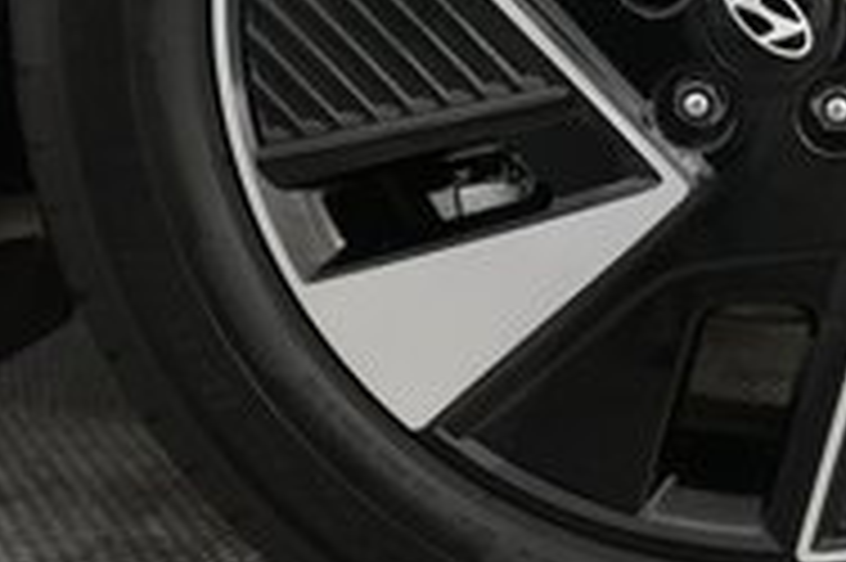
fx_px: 1996
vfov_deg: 15.8
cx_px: 778
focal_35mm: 85
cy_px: 9
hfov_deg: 23.2
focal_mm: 25
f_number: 2.8
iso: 4000
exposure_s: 1/160
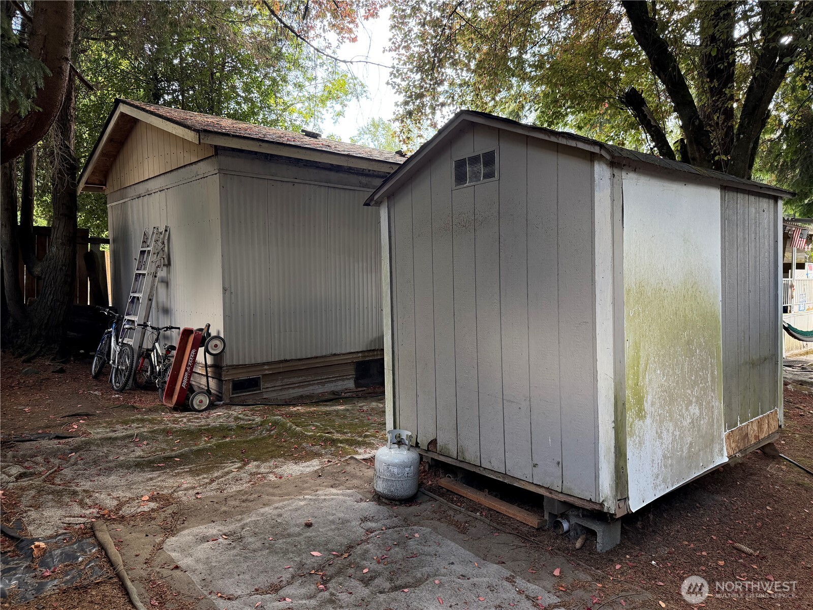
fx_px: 564
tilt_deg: -3.6
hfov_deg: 71.6
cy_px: 305
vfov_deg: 56.8
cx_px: 406
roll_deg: +0.5
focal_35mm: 24
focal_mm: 6.76
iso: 200
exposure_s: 1/143
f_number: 1.78
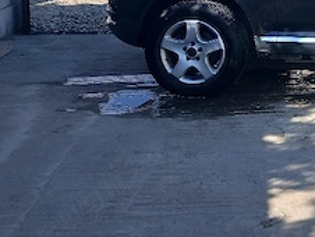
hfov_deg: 24.9
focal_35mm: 69
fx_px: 629
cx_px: 396
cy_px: -31
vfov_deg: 20.3
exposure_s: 1/435
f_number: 1.8
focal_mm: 3.98
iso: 20
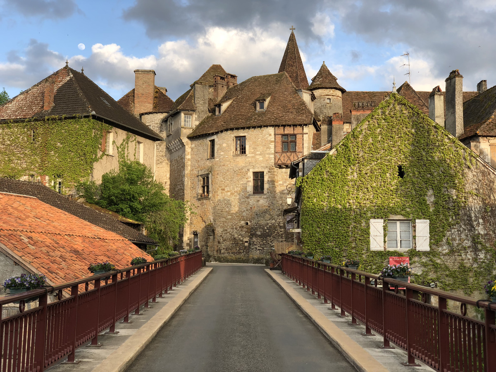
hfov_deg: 36.8
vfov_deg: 28.0
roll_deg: -0.1
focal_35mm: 52
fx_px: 745
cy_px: 186
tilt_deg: +7.3
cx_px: 248
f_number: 2.4
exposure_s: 1/279
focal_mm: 6
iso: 16
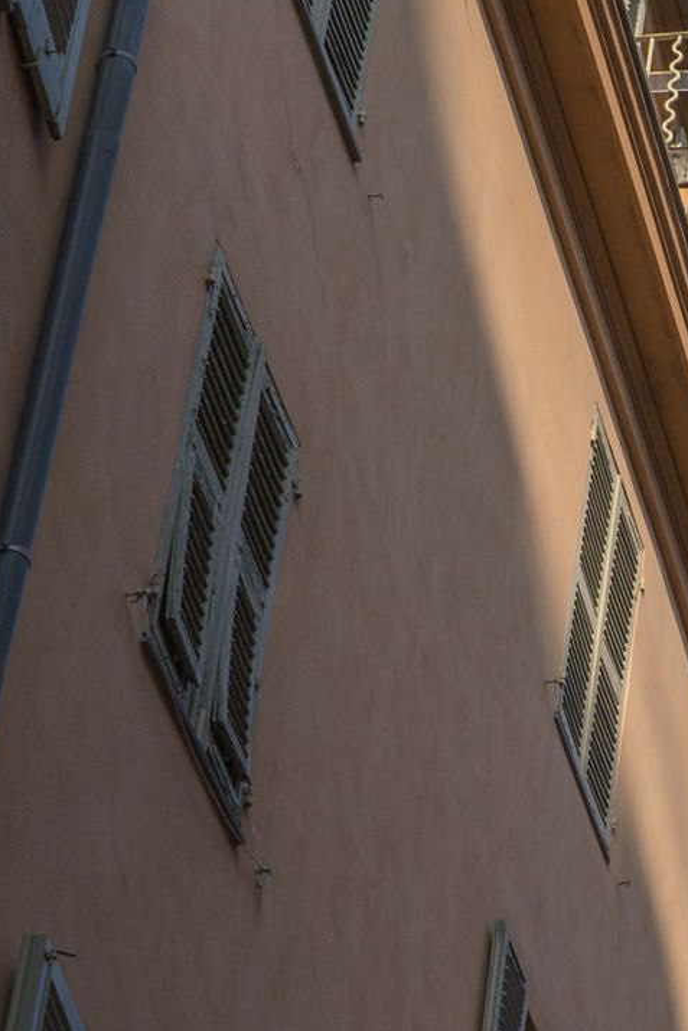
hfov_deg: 9.0
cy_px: 747
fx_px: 4154
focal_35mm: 145
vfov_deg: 14.1
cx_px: 1302
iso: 100
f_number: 8
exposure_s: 1/500
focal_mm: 36
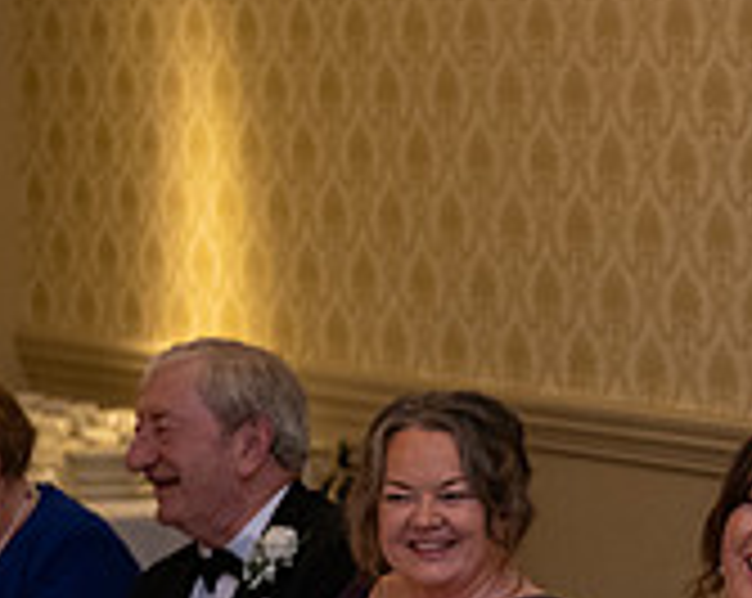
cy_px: 654
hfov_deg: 9.6
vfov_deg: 7.8
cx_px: 1153
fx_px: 4355
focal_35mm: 196
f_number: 3.5
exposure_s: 1/160
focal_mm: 60
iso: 1000
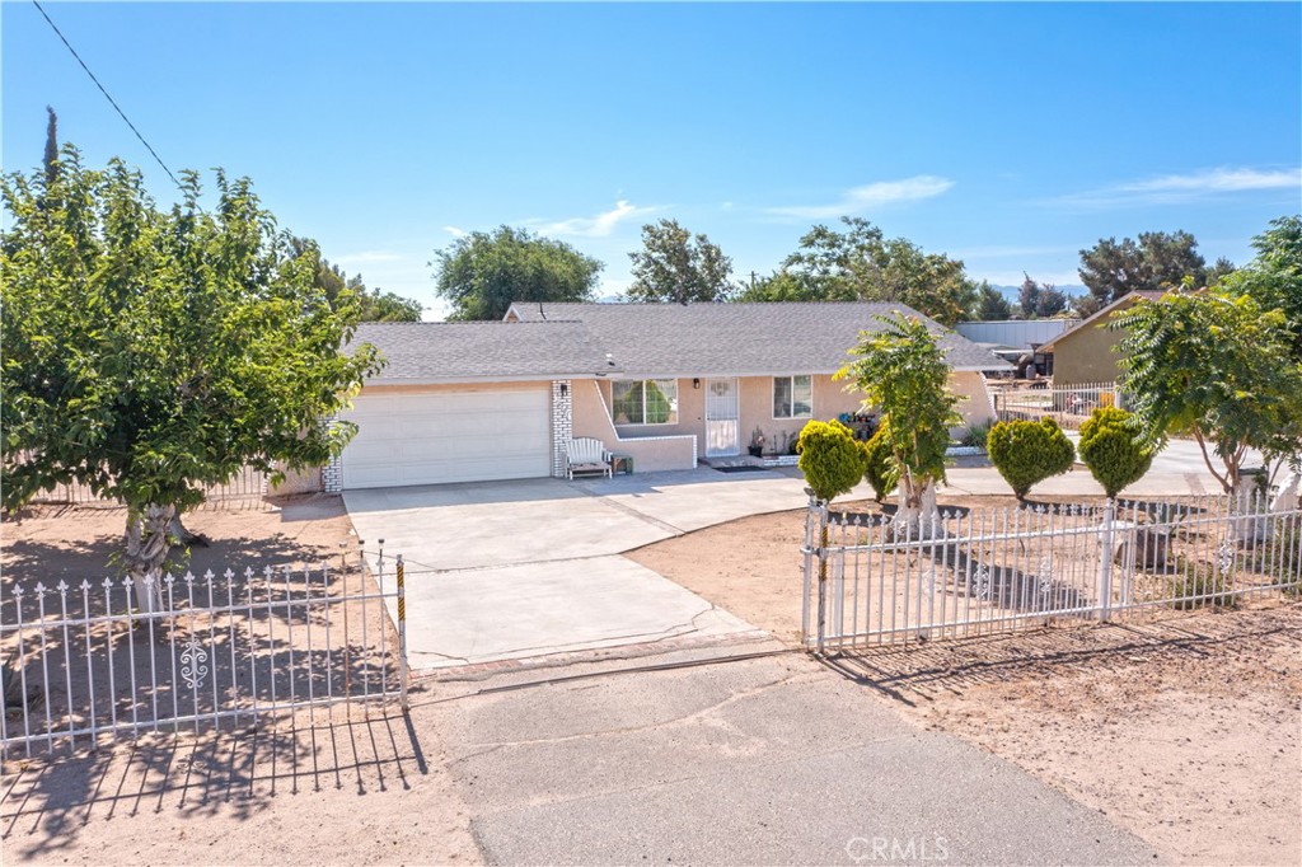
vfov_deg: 46.4
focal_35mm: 28
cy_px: 434
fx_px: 1012
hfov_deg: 65.5
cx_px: 651
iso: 100
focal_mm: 10.26
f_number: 6.3
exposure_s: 1/400
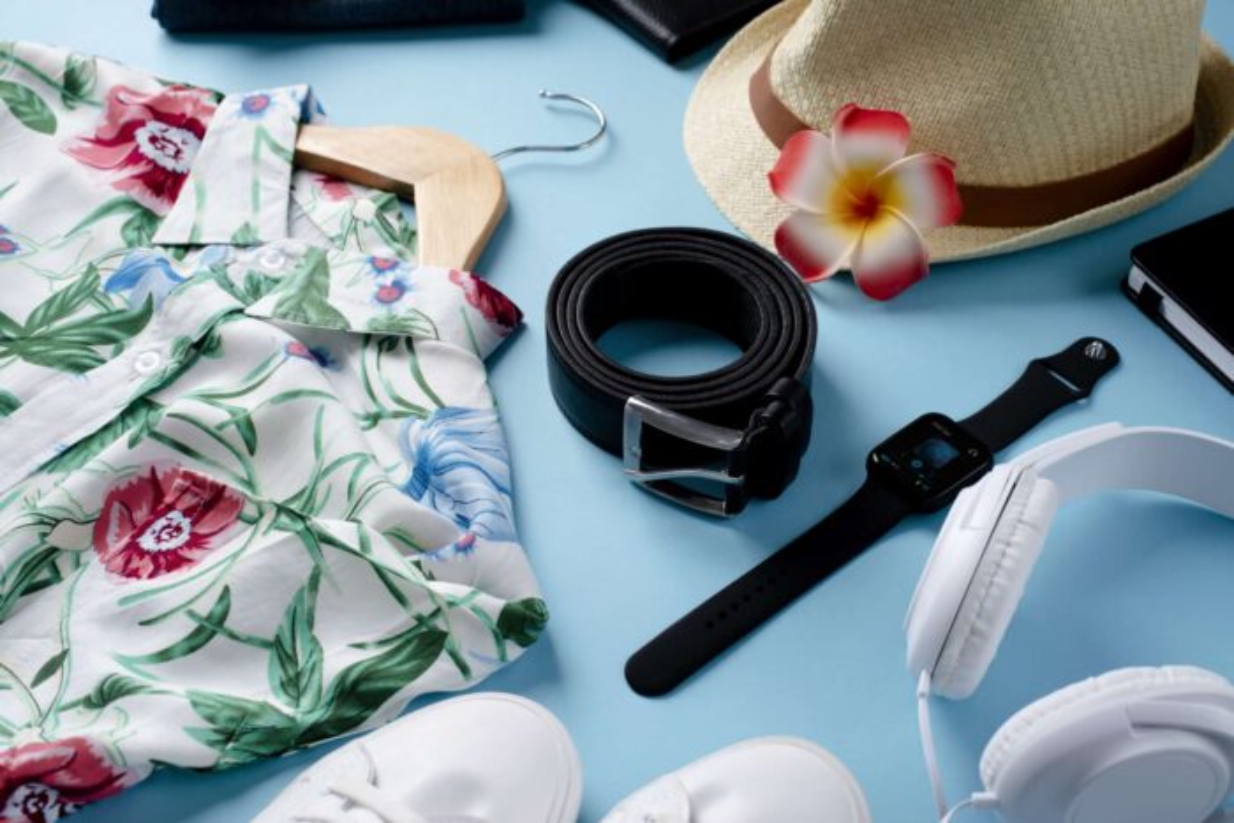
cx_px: 617
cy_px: 412
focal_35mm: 50
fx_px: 1714
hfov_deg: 39.6
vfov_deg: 27.0
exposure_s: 1/100
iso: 100
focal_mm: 50
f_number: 5
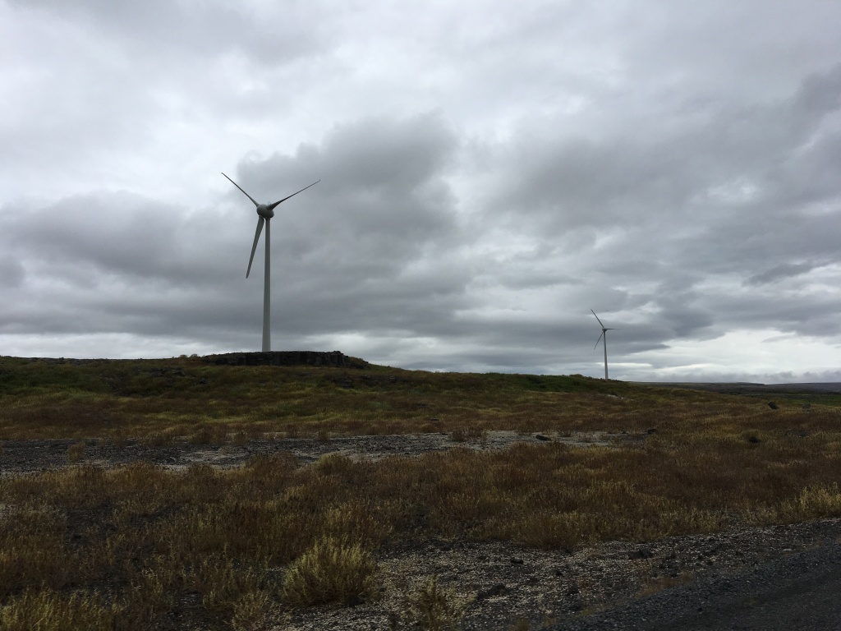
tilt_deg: +8.5
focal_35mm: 29
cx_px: 420
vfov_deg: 48.2
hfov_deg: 61.7
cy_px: 316
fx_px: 705
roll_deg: +0.8
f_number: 2.2
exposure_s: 1/1603
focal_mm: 4.15
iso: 25
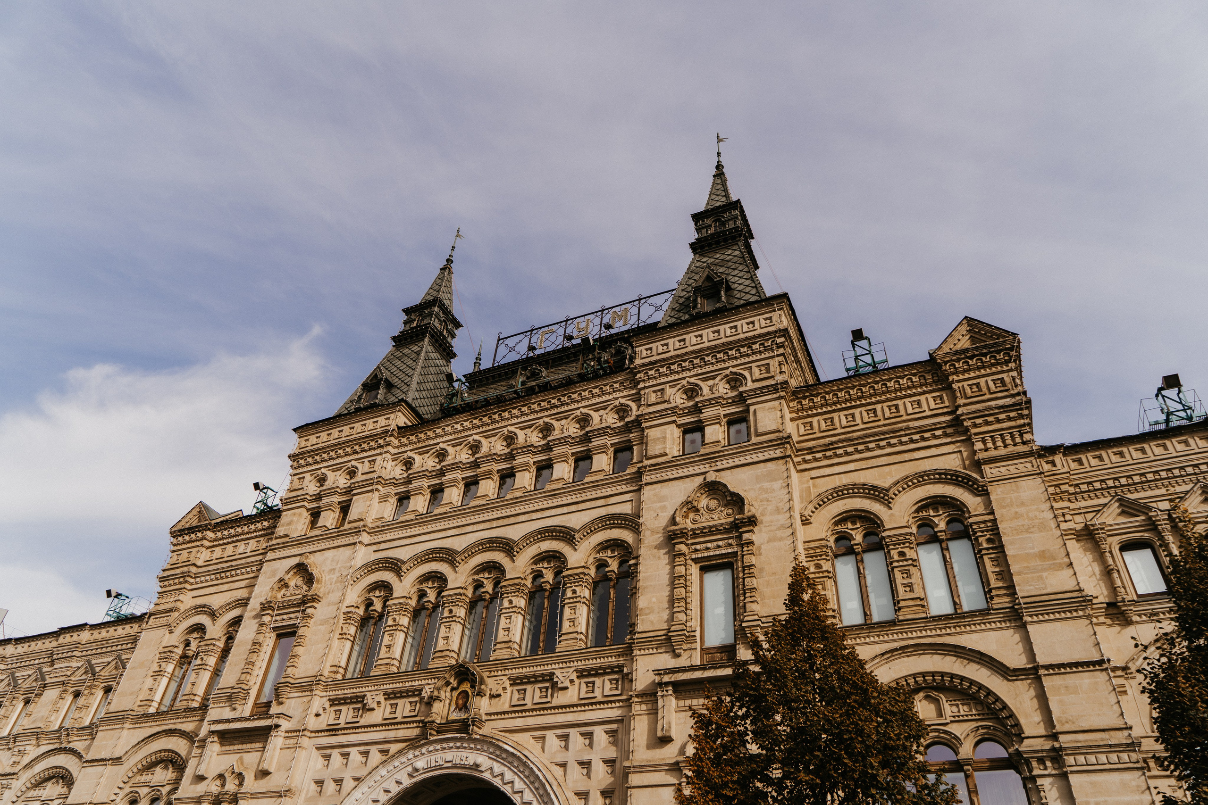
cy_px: 402
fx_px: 805
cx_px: 604
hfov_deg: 73.7
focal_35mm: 24
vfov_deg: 53.1
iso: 100
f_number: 4
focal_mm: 24
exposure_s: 1/500
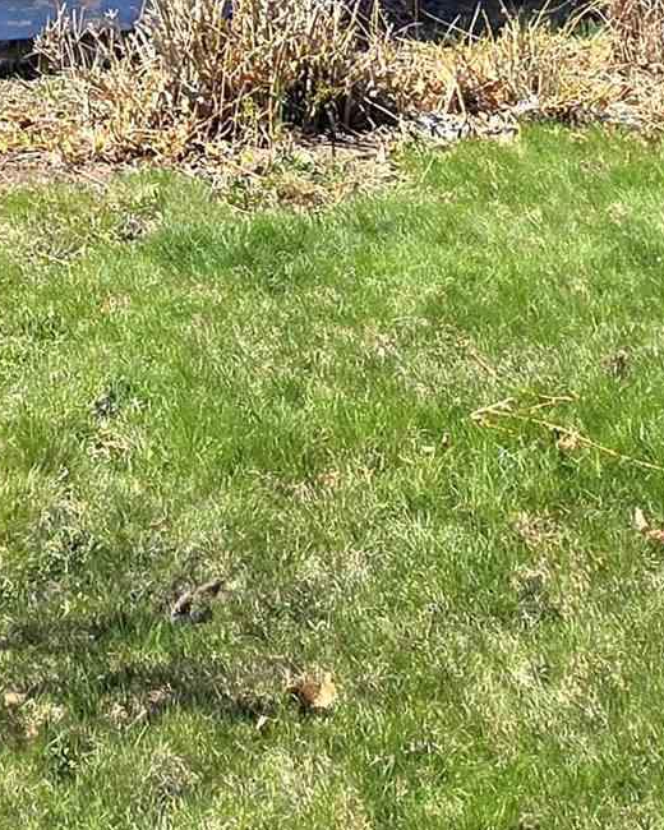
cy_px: -492
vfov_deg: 23.4
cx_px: 8
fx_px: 1474
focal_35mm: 60
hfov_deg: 24.3
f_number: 2.2
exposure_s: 1/1967
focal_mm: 2.2
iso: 50
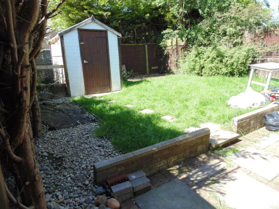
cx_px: 140
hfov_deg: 76.4
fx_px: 177
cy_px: 104
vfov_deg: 61.1
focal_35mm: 22
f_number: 3.1
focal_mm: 4
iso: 80
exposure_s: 1/200
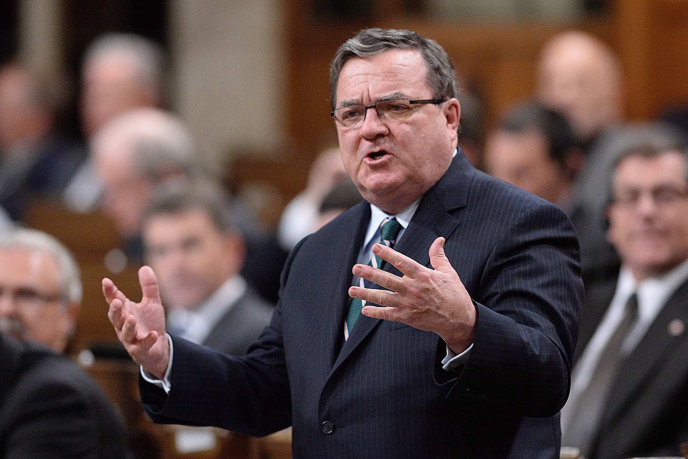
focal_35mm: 300
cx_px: 344
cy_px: 230
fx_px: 5733
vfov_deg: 4.6
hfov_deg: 6.9
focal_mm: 300
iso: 3200
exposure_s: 1/250
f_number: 2.8
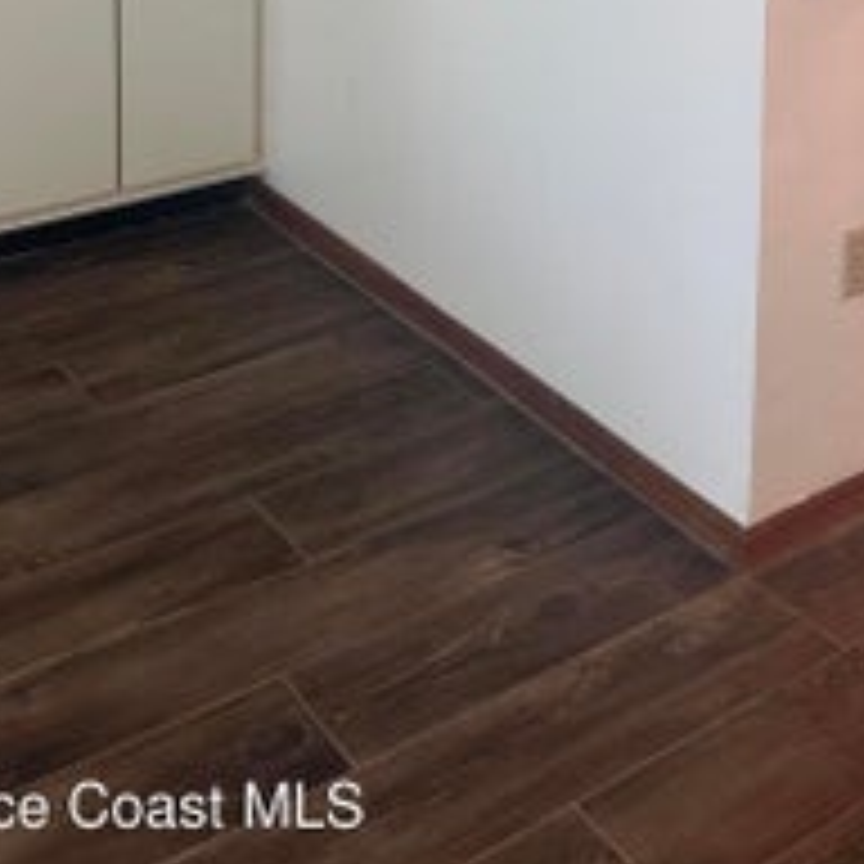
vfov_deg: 28.1
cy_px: -176
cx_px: 486
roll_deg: -2.9
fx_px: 1497
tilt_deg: -6.7
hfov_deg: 32.2
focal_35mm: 53
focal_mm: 6.86
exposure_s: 1/60
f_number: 1.78
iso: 200
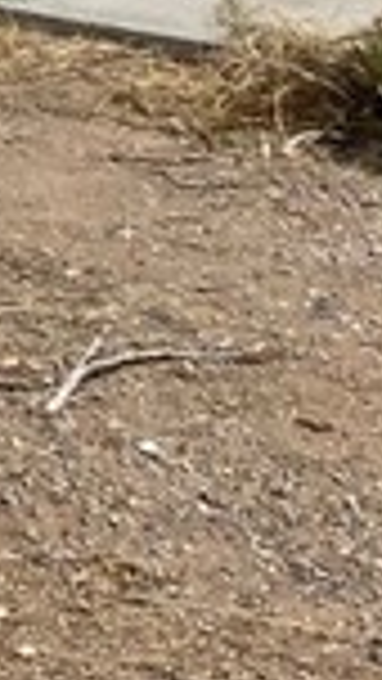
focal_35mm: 192
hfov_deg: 5.5
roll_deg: +1.5
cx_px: -1150
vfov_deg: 10.4
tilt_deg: +2.5
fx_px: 3455
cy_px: -644
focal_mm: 4.25
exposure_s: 1/7194
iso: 32
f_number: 1.8
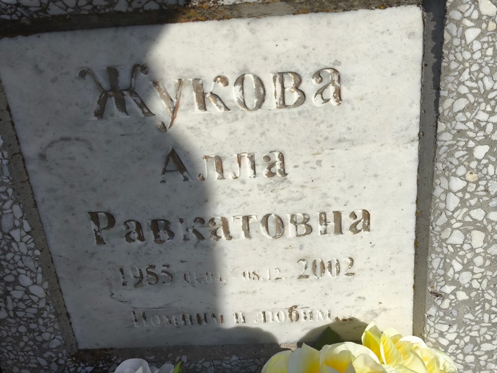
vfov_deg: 29.1
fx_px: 718
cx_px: 248
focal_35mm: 50
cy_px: 186
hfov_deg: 38.2
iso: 50
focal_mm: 4.71
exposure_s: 1/1351
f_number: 1.7
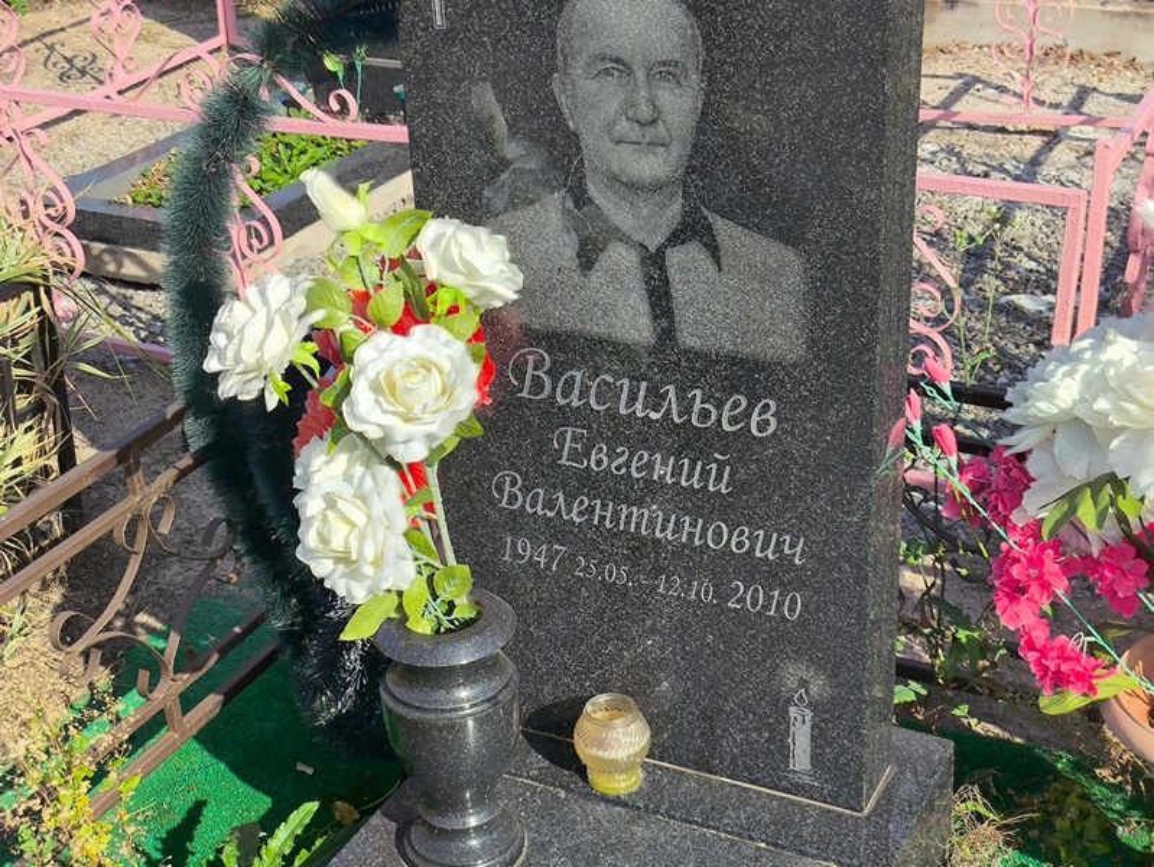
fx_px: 1668
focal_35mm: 50
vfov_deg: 29.1
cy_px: 434
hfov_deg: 38.2
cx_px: 577
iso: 50
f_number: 1.7
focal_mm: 4.71
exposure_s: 1/1908
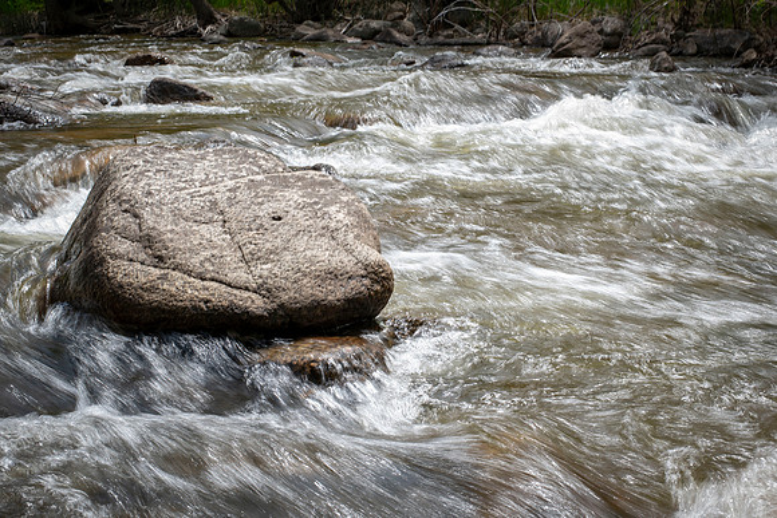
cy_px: 256
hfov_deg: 36.7
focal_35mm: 54
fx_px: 1171
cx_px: 391
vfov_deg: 25.0
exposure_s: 1/20
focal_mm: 50
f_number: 14
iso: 50
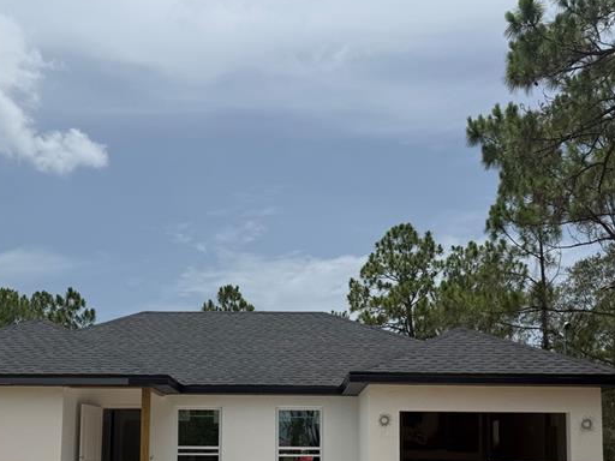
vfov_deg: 29.4
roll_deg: +0.3
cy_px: 388
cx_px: 255
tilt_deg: +5.8
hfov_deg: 39.5
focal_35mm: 48
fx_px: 853
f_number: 1.78
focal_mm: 6.76
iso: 80
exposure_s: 1/9091
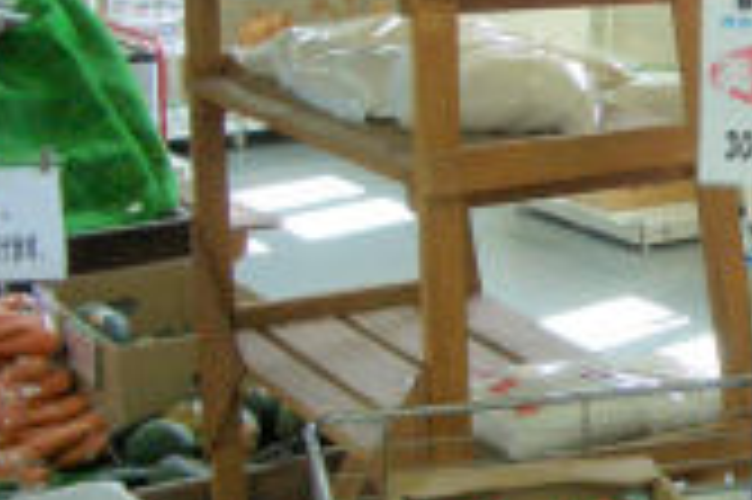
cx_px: 883
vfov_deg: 14.8
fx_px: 1920
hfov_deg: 20.8
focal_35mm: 92
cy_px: 164
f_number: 2.6
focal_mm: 5.8
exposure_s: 1/60
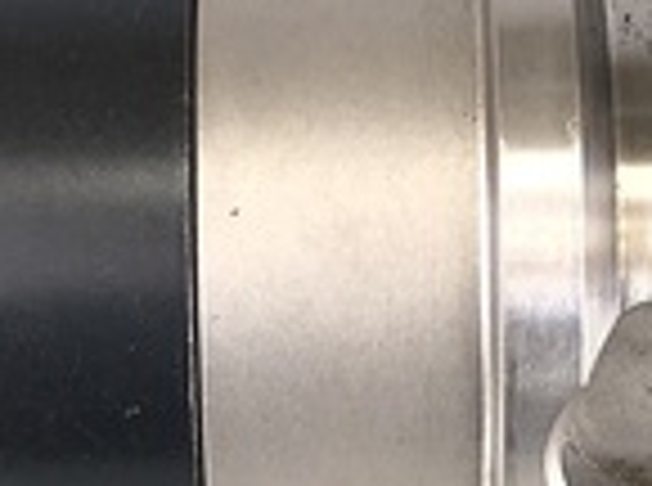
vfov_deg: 11.9
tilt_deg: -53.5
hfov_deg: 15.9
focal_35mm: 124
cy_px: 284
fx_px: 2330
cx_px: 414
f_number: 1.8
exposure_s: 1/24
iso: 40
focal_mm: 3.99
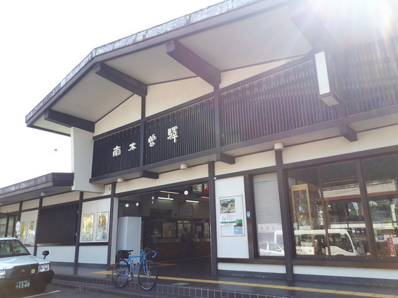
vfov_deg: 51.4
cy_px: 149
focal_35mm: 27
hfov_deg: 65.3
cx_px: 199
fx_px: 310
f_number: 1.9
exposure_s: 1/300
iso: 40
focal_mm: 3.6
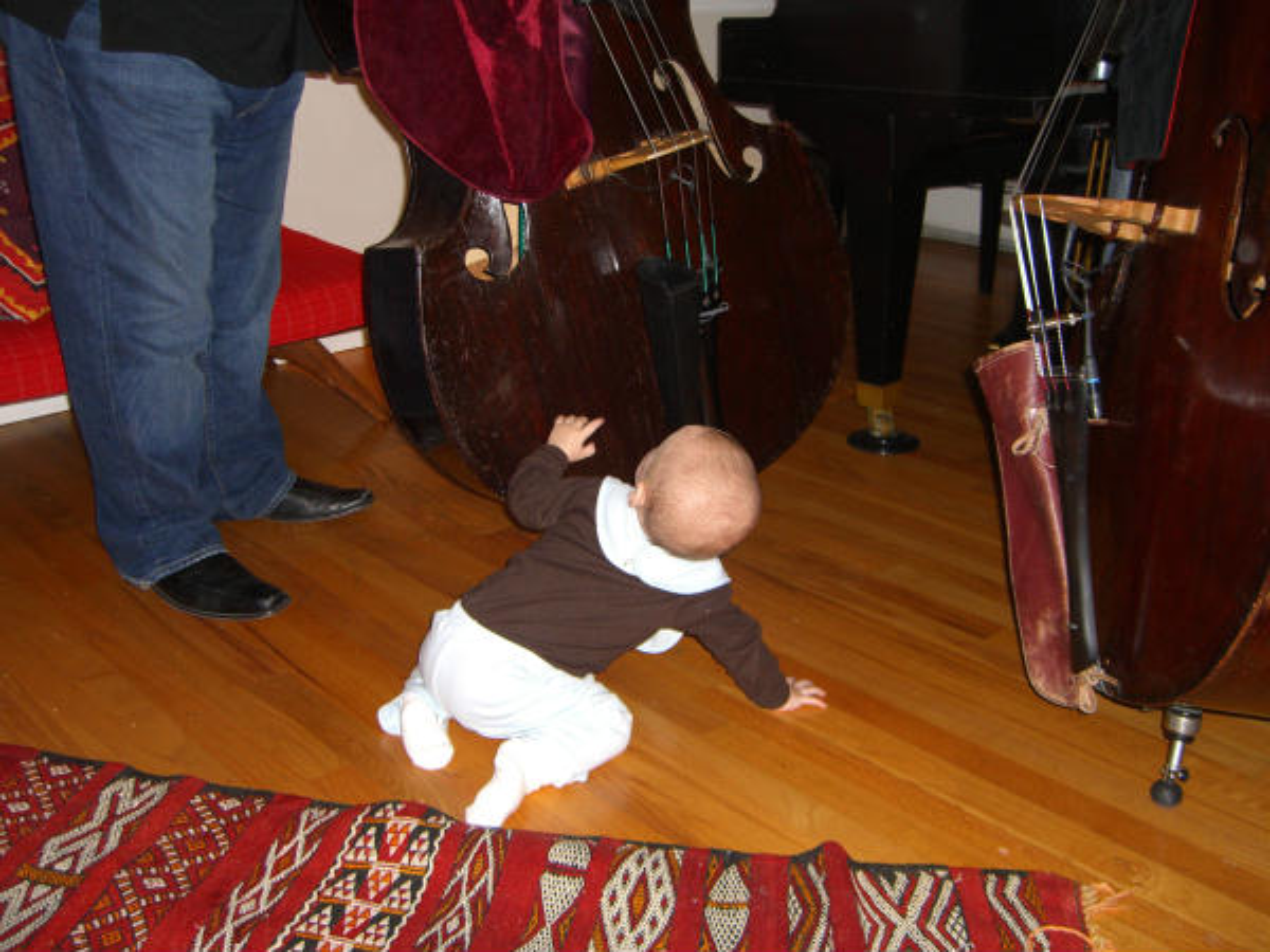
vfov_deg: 37.7
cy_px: 476
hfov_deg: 49.0
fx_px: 1394
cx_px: 635
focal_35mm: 38
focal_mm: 7.9
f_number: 2.8
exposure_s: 1/60
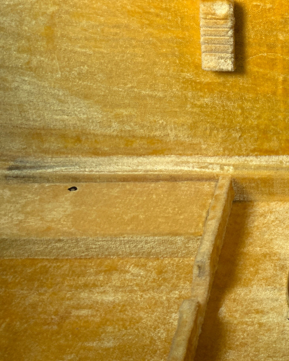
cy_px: 78
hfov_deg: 21.5
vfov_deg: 29.4
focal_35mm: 63
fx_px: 674
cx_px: 392
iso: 20
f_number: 1.8
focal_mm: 3
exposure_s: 1/104
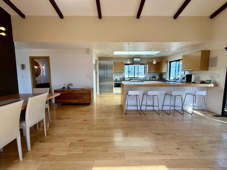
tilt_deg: -5.0
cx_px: 114
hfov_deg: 102.1
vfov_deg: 85.7
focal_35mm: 14
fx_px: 92
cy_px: 85
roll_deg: -1.5
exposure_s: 1/174
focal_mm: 2.22
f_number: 2.2
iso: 64
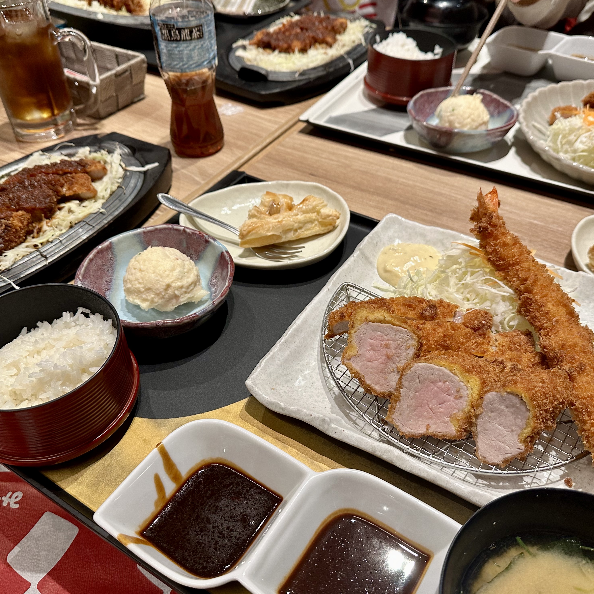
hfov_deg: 55.6
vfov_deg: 55.6
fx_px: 563
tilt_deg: -44.2
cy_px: 299
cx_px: 293
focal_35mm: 29
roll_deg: +1.0
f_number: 1.78
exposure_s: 1/121
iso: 160
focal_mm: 6.86
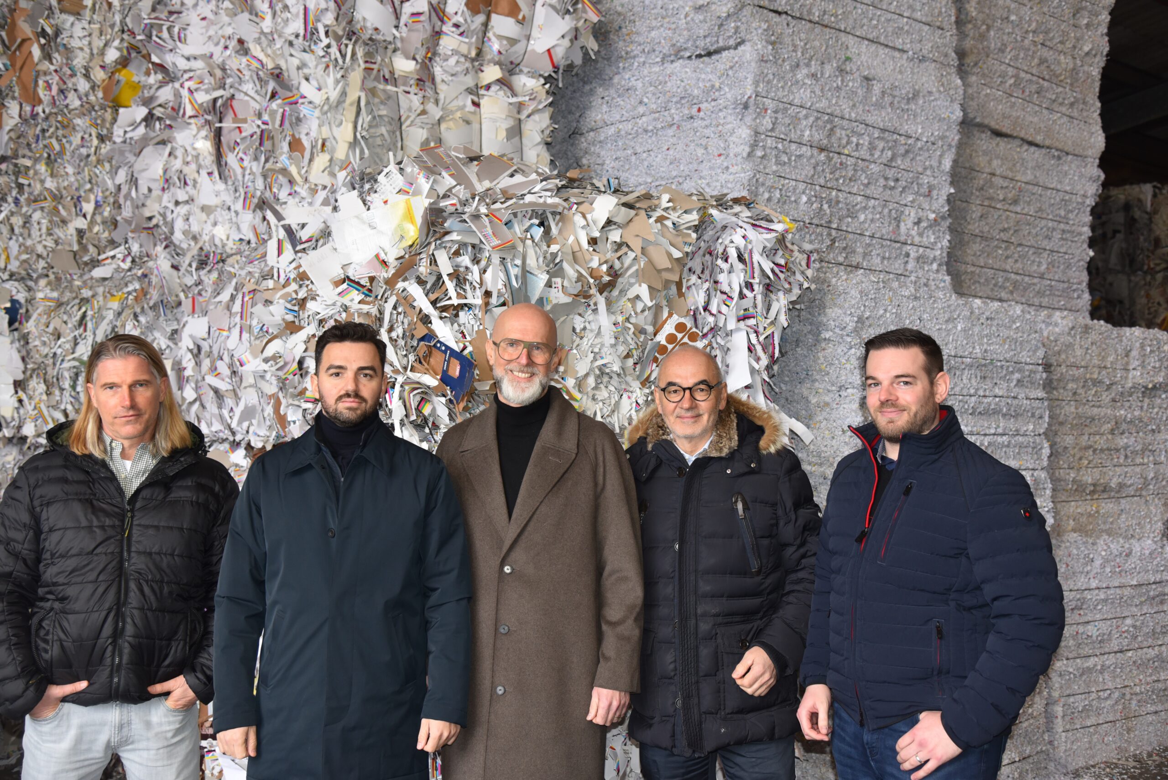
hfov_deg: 48.4
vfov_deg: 33.4
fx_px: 1298
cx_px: 584
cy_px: 390
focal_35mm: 40
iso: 800
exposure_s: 1/80
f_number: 4.5
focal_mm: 40
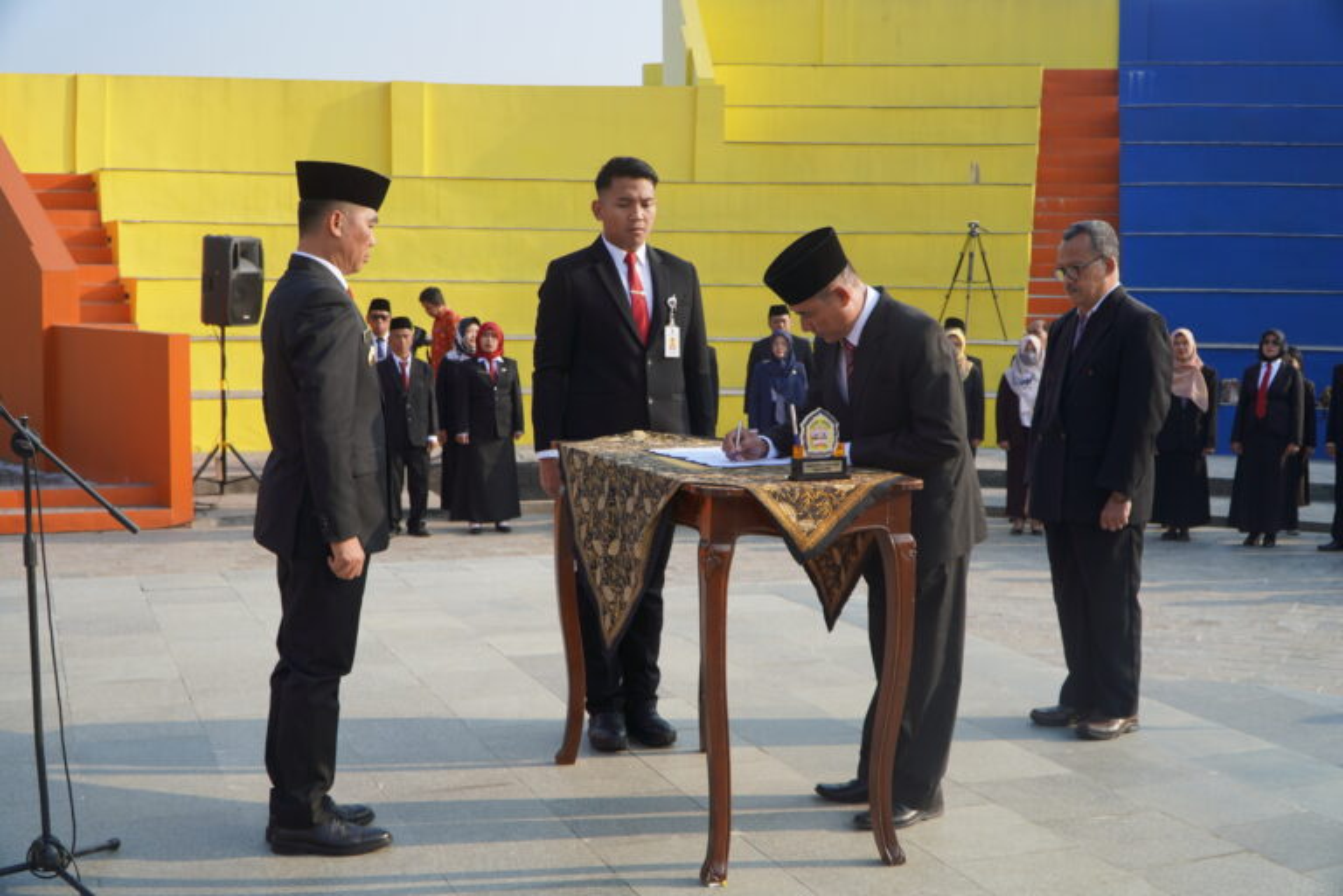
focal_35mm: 39
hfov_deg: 49.6
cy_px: 448
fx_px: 1455
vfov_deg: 34.2
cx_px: 672
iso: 100
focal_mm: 26
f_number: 4.5
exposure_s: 1/400
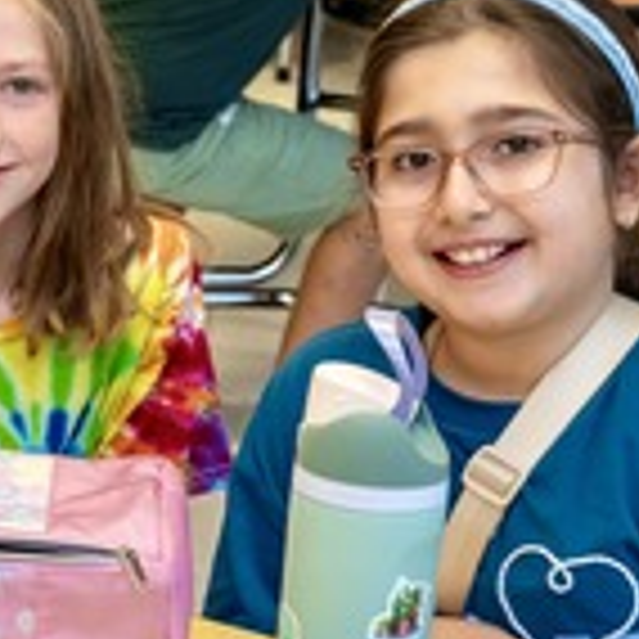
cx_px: -410
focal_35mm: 137
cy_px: 439
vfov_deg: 12.7
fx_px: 2861
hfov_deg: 12.0
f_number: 5
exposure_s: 1/100
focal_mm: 41
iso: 640
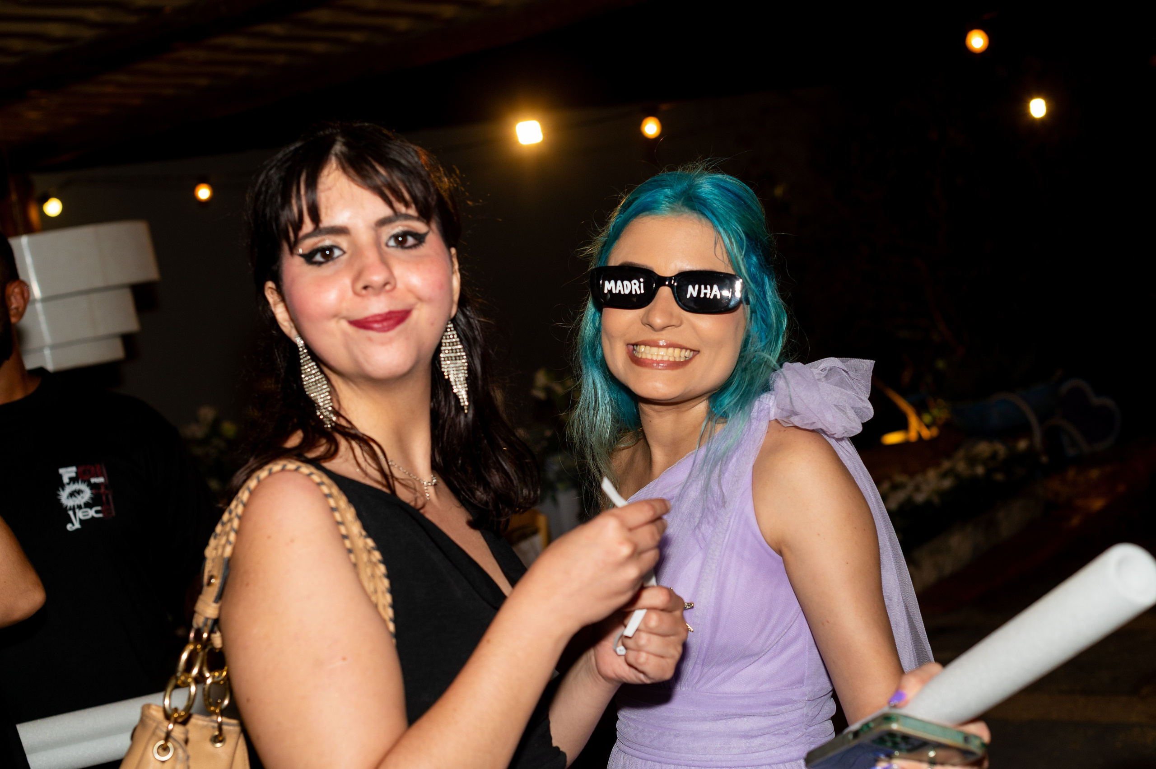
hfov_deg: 39.6
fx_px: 1604
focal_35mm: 50
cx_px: 578
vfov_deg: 27.0
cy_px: 384
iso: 500
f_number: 3.5
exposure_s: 1/200
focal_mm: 50
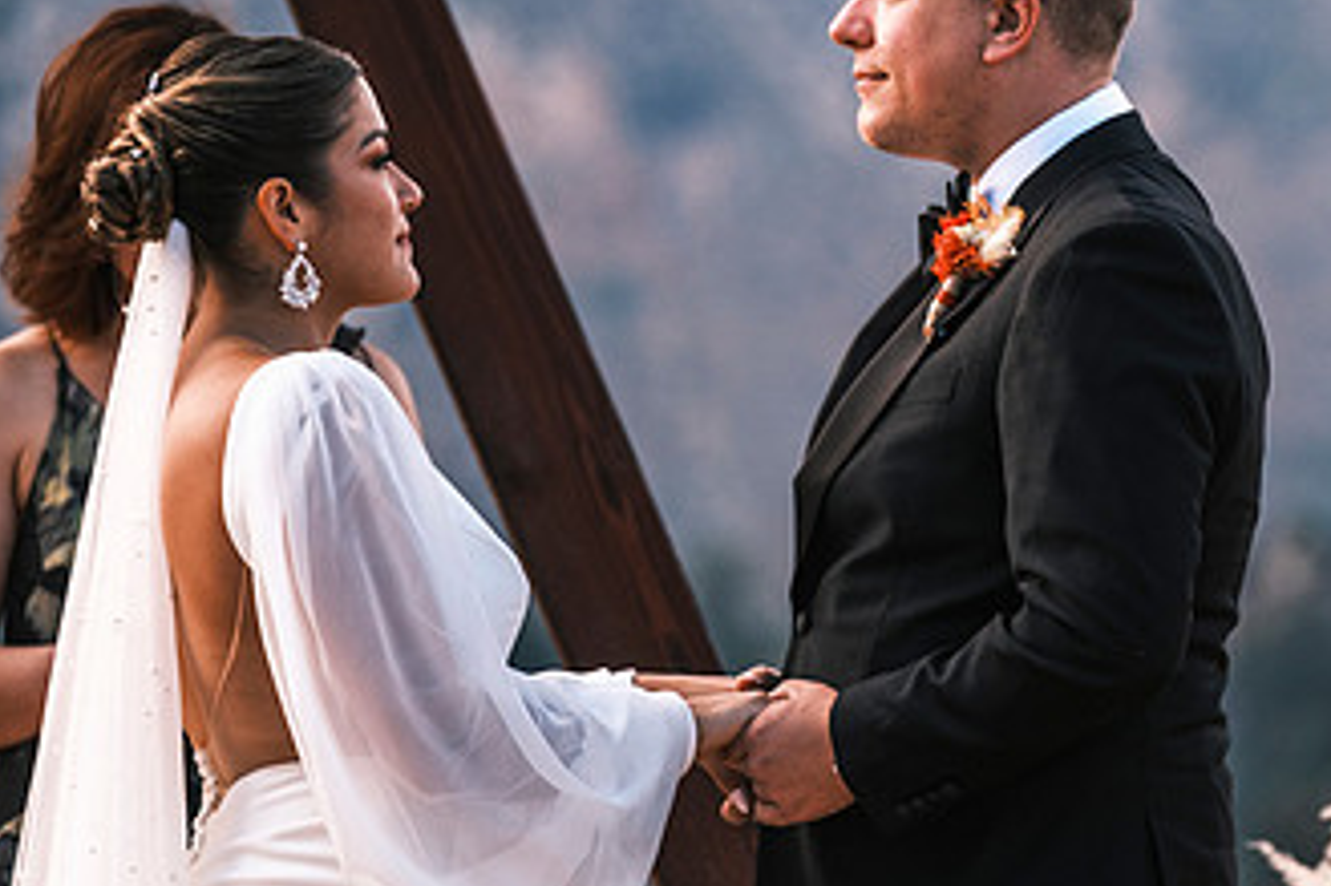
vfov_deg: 4.2
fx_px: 12120
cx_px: 991
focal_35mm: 328
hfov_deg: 6.3
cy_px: 148
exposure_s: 1/1250
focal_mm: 124.3
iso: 400
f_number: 2.8
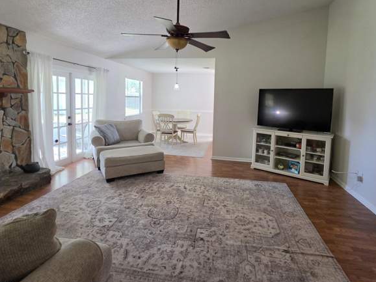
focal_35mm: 18
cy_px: 111
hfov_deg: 87.7
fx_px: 195
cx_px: 197
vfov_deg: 70.7
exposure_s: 1/120
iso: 250
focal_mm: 2.2
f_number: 1.9
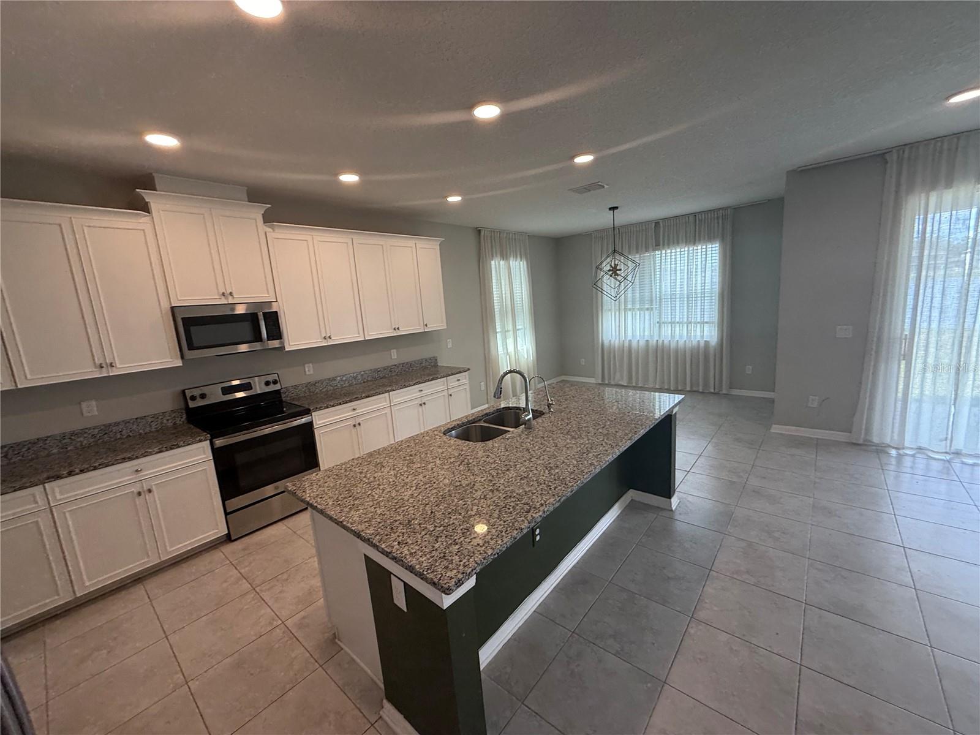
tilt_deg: -6.0
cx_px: 490
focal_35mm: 14
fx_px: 396
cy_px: 368
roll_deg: +4.0
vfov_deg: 85.7
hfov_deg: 102.1
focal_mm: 2.22
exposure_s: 1/99
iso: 100
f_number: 2.2
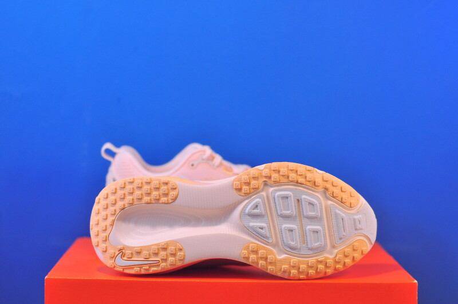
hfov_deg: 27.0
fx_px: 953
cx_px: 229
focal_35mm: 75
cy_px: 152
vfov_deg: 18.1
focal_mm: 50
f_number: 2.5
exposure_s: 1/320
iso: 250
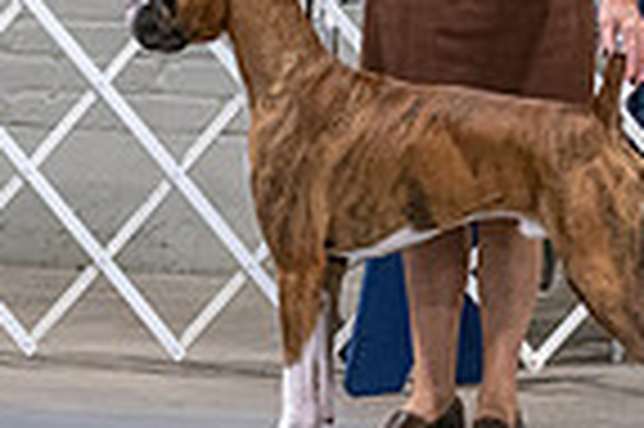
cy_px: -43
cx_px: 338
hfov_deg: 4.2
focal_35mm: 496
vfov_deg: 2.8
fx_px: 8863
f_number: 3.5
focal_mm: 122
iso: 6400
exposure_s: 1/250
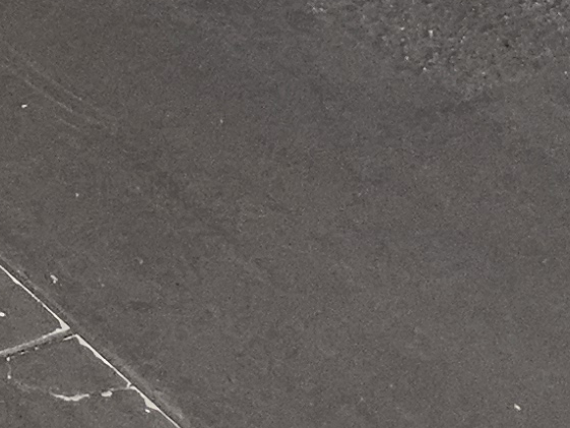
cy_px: -913
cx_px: -861
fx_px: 2701
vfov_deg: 7.7
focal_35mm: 164
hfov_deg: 10.2
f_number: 1.8
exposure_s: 1/120
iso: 400
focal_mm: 5.4
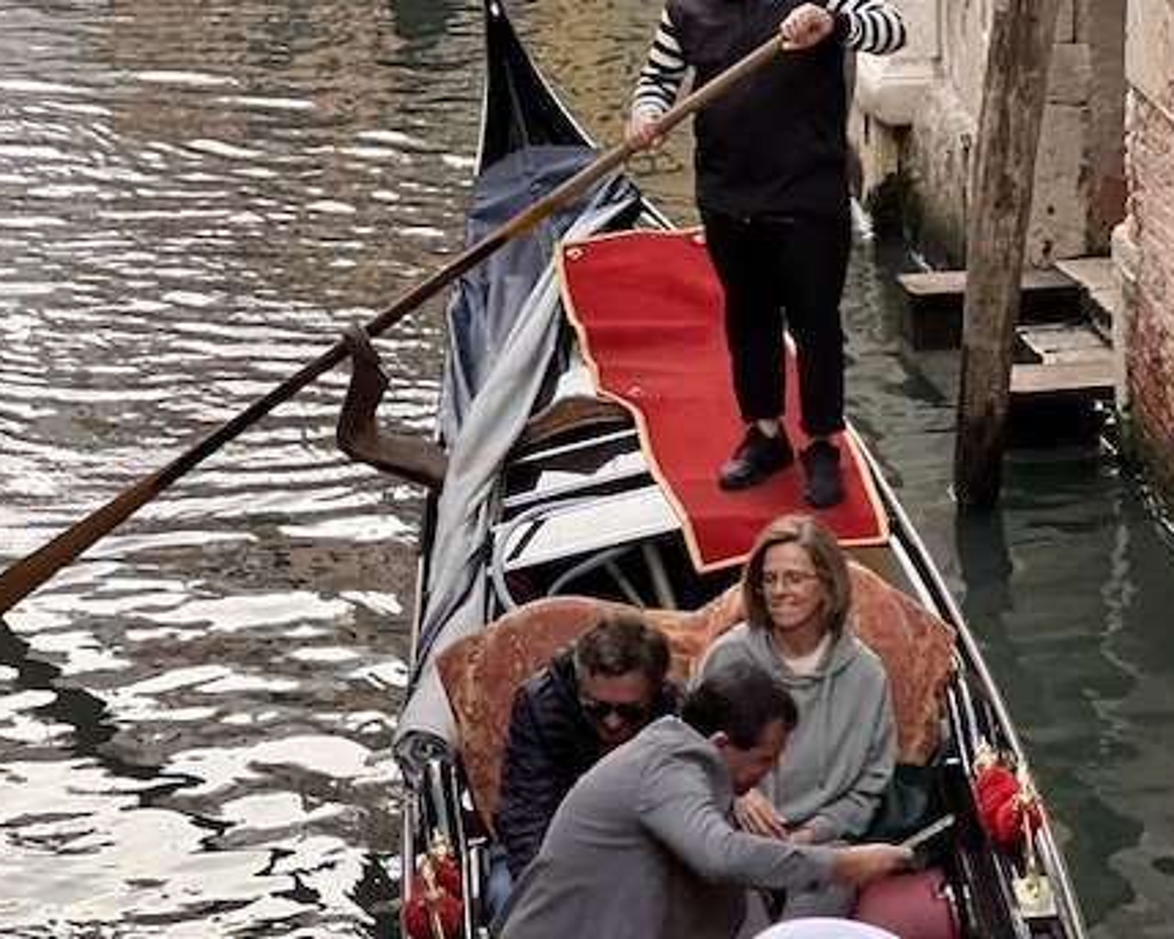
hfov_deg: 12.7
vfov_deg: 10.1
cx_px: 785
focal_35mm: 152
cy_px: 814
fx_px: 5280
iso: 250
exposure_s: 1/121
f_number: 2.8
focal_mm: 9
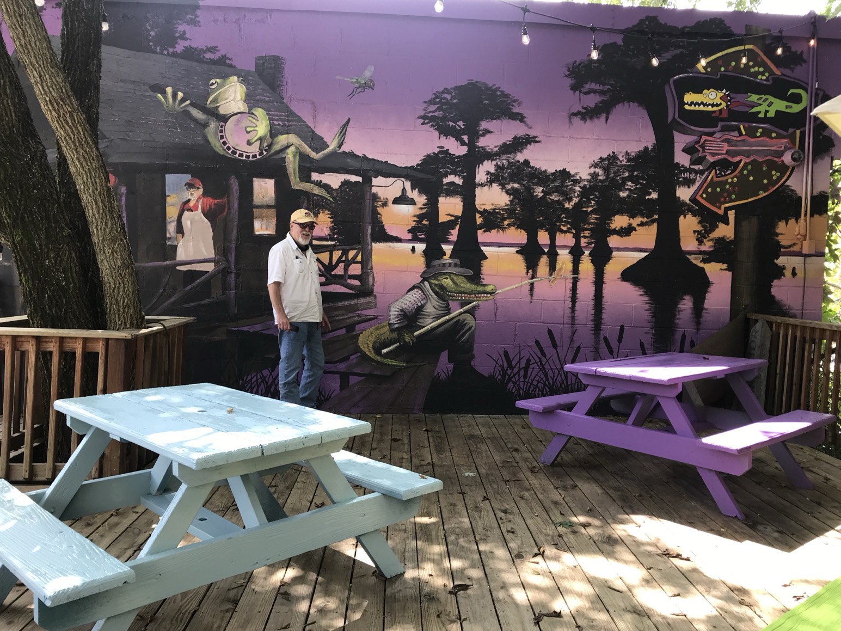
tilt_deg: -3.2
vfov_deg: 48.2
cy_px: 323
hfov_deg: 61.6
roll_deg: -0.5
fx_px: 705
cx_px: 432
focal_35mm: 29
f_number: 1.8
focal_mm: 3.99
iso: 25
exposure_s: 1/120
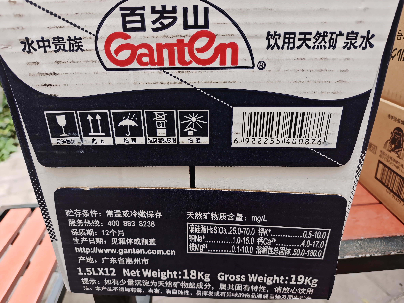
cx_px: 202
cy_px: 152
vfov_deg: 58.9
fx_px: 268
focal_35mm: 23
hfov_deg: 73.9
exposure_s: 1/132
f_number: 1.68
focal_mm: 6.45
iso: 50
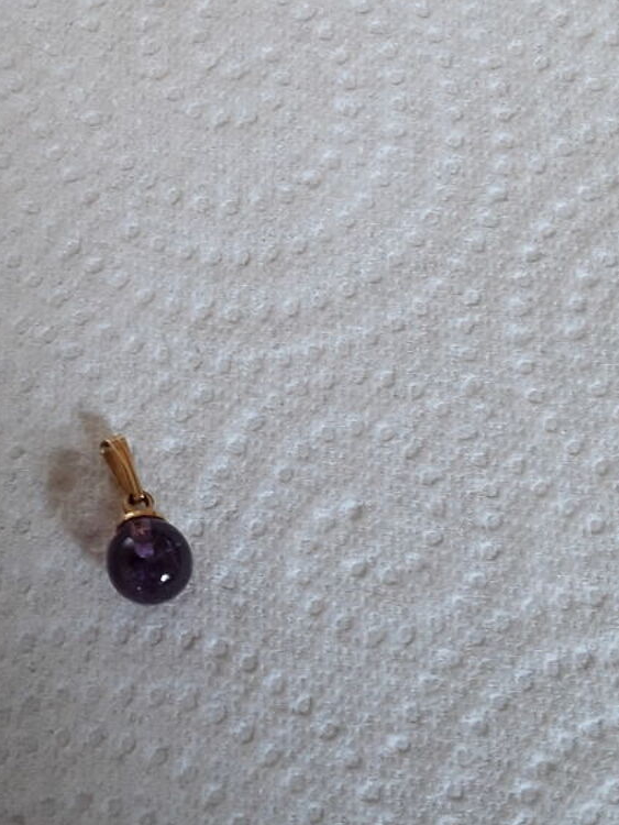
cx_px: 86
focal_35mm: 48
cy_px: 354
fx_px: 1144
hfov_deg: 29.3
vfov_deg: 39.6
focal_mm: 2.91
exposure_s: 1/50
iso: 64
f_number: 1.9
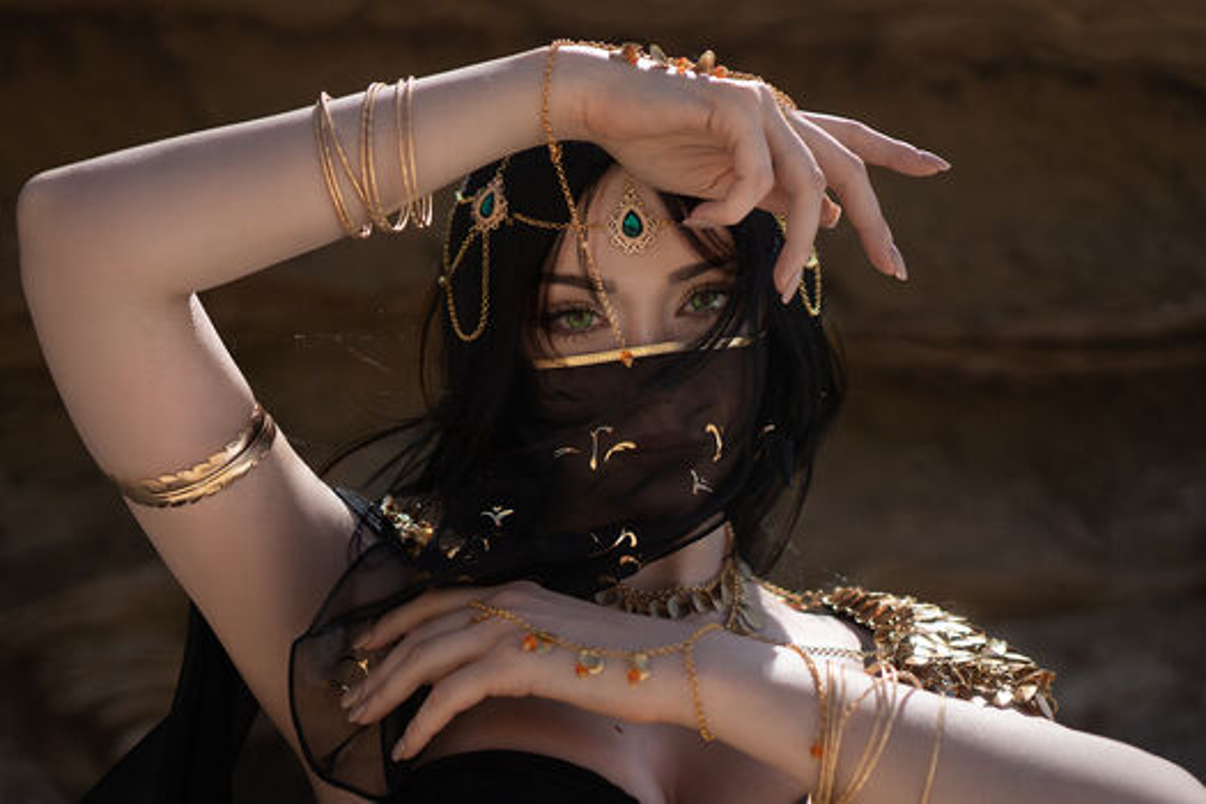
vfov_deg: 26.0
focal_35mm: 52
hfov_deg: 38.2
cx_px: 603
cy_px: 402
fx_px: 1742
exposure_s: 1/4000
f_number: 2.2
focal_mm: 35
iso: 125
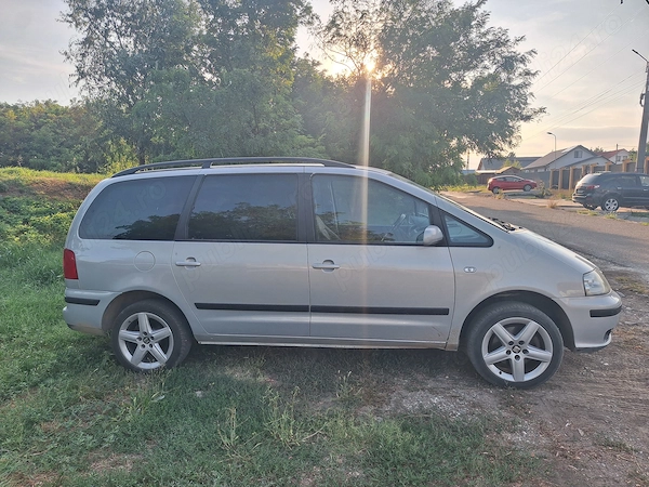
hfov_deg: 73.9
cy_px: 244
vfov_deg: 58.9
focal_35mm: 23
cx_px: 324
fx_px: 431
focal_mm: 5.54
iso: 40
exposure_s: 1/759
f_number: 1.8
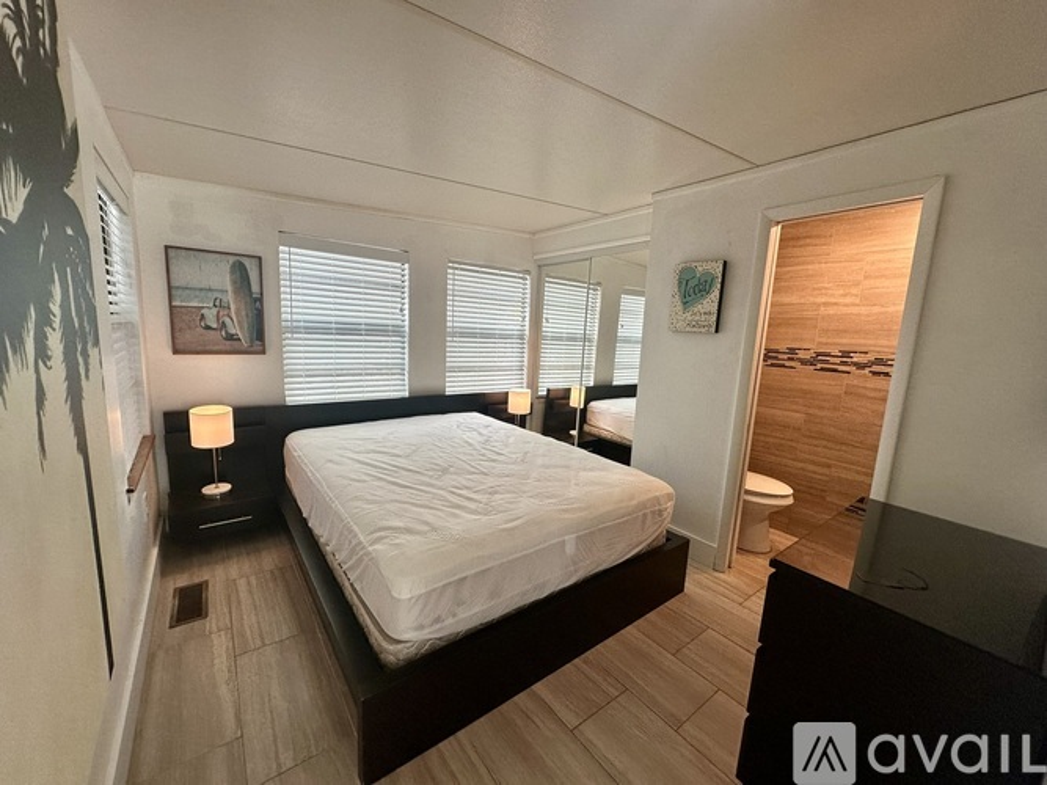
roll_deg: -3.0
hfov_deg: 102.1
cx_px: 524
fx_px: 423
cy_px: 392
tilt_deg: -8.2
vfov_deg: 85.7
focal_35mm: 14
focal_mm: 2.22
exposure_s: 1/120
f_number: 2.2
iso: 125
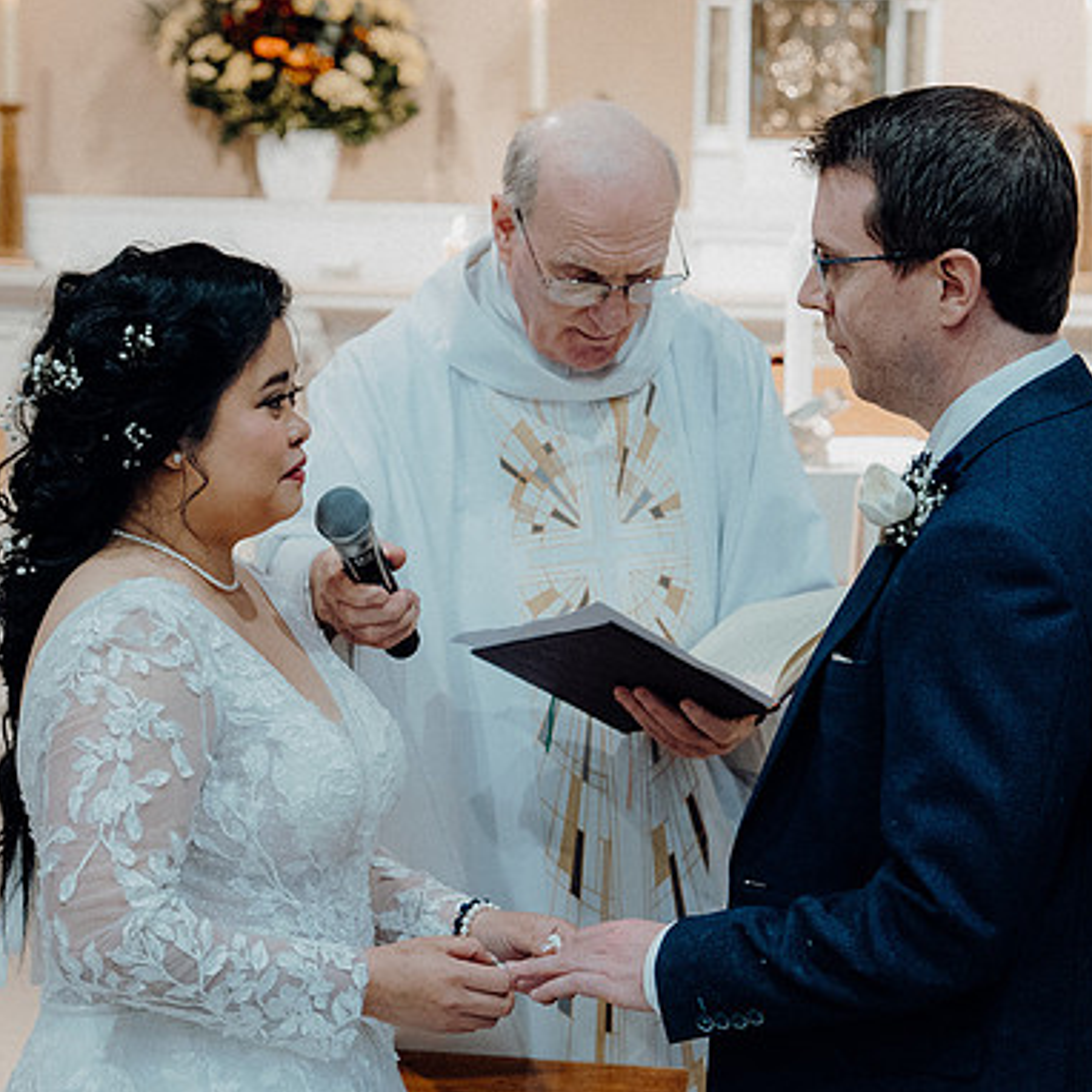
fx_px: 3640
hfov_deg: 17.1
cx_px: 520
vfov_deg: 17.1
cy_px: 550
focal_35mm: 102
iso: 2000
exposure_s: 1/160
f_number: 3.5
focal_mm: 53
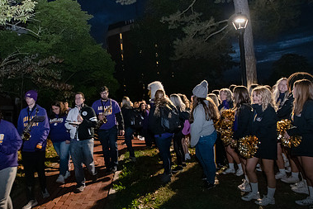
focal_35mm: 26
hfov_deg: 68.0
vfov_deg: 49.6
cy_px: 106
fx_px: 226
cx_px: 111
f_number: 5
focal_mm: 17
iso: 5000
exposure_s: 1/40
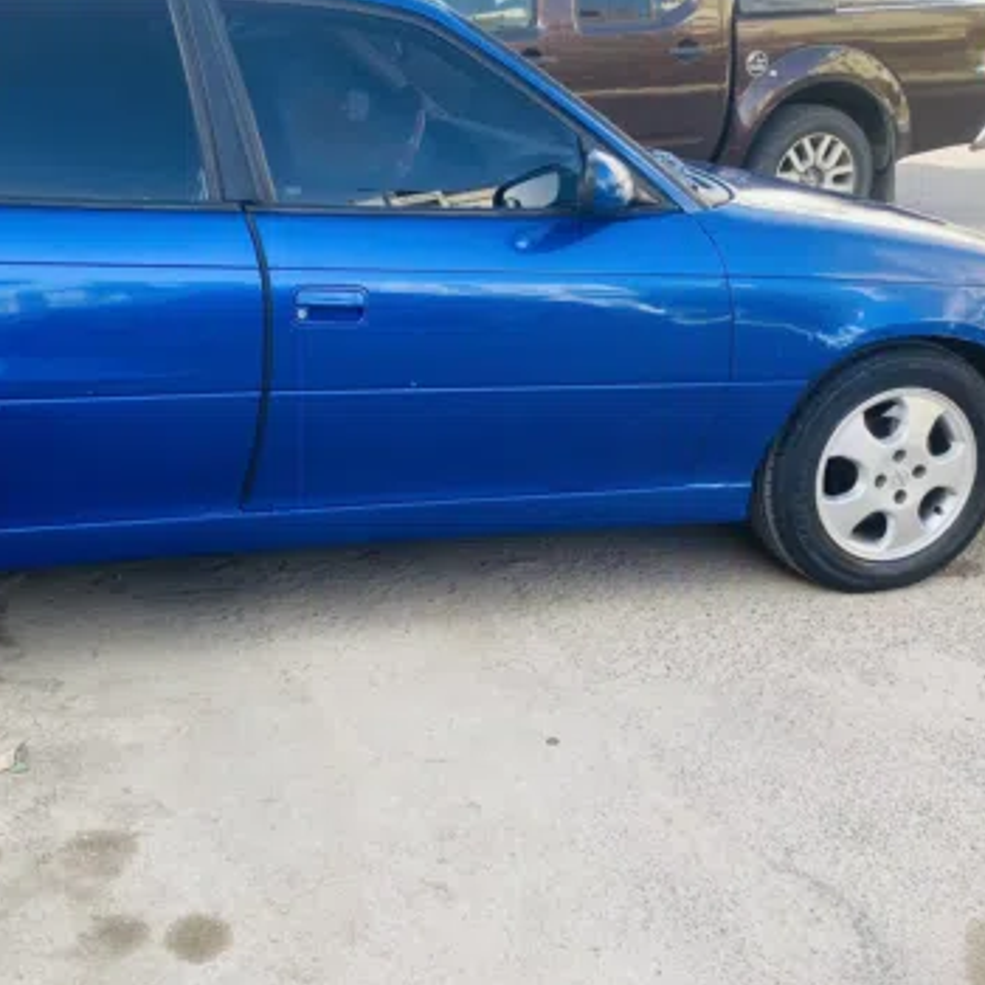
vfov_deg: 39.6
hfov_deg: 39.1
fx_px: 1352
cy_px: 335
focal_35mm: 42
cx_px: 256
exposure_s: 1/237
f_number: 1.8
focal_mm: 4.25
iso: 32
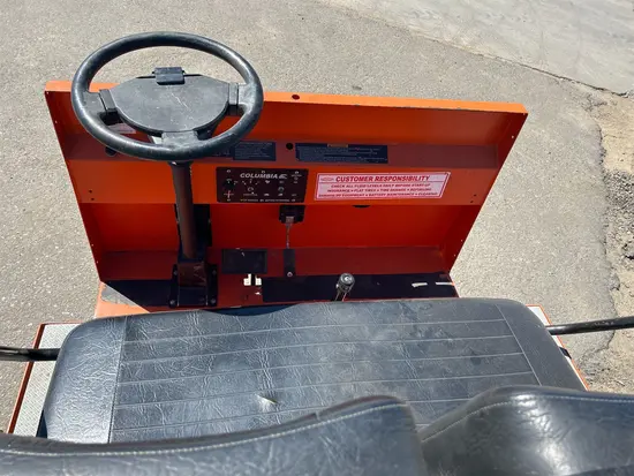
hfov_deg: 67.3
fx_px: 476
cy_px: 238
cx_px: 317
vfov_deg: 53.1
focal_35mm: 26
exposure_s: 1/2045
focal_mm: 5.7
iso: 50
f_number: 1.5
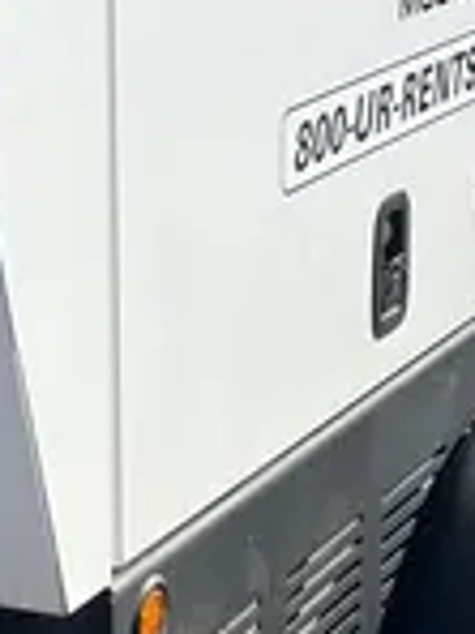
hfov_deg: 11.2
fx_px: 2360
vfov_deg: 15.1
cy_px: 580
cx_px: -154
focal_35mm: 129
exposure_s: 1/3521
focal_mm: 5.1
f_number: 1.6
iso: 50
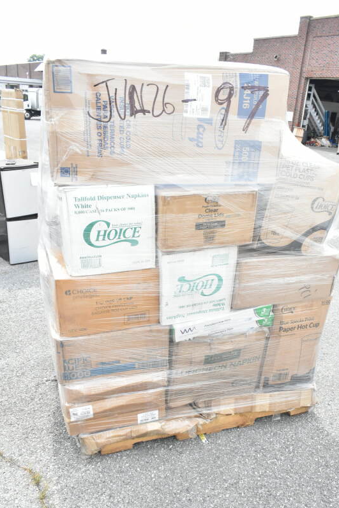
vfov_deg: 60.0
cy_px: 290
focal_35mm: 31
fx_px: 438
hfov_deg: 42.3
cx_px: 183
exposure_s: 1/500
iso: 1600
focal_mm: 18
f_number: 11
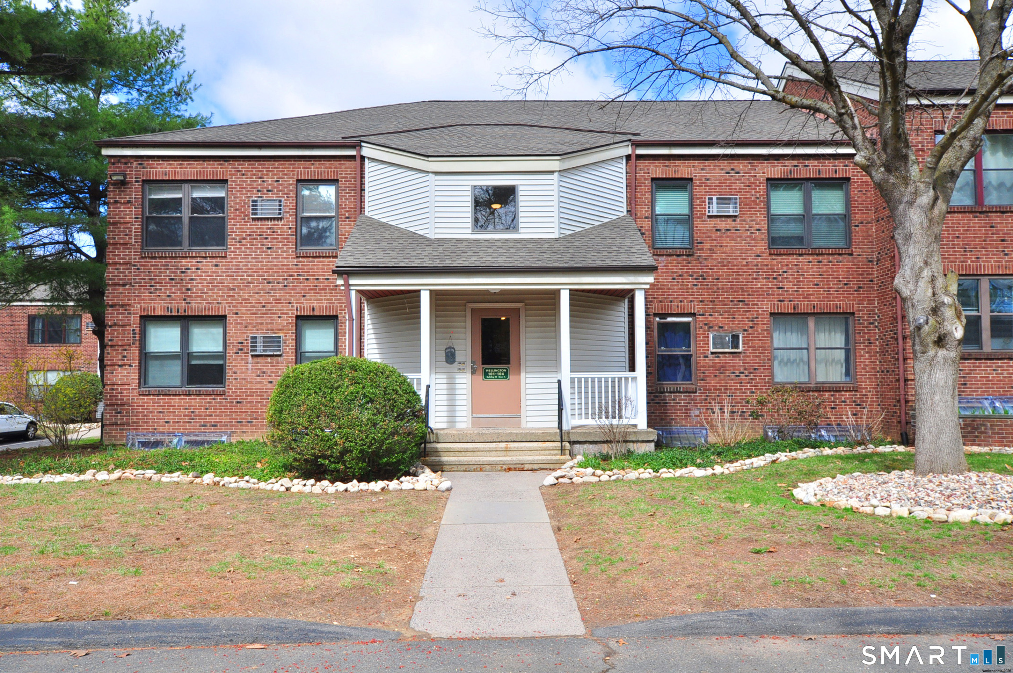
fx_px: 843
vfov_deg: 43.5
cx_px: 506
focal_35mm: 30
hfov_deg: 62.0
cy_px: 336
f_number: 8
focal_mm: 20
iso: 320
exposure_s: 1/400
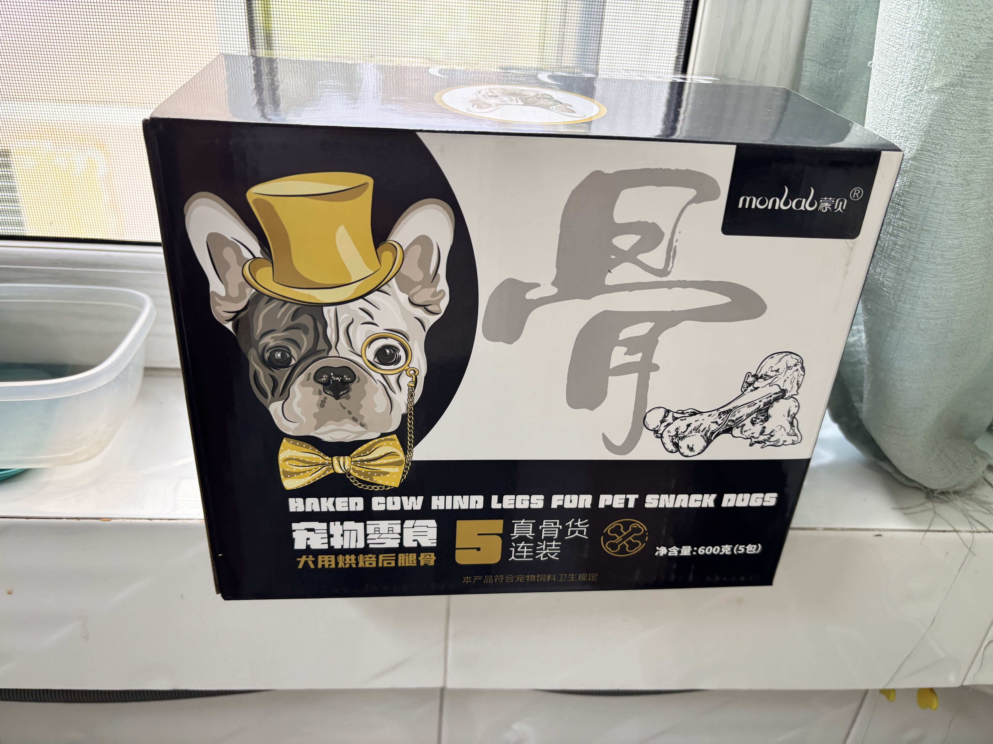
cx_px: 496
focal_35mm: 26
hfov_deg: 67.3
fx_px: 746
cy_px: 372
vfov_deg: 53.1
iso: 125
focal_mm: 5.96
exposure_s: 1/63
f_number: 1.6
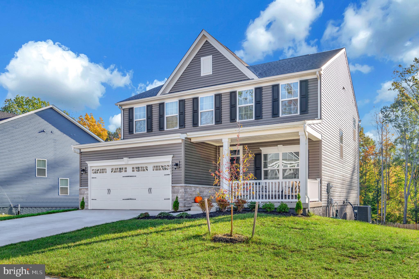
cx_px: 210
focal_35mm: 30
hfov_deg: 62.0
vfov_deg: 43.5
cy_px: 140
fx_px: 349
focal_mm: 30
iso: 100
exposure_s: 1/320
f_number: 6.3
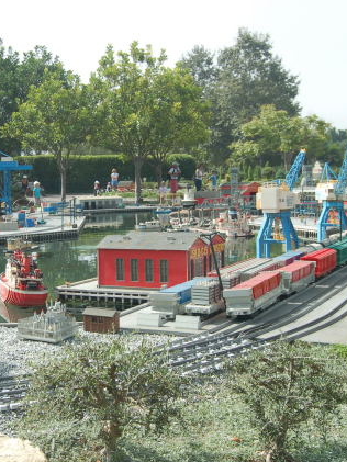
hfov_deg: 25.4
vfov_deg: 33.8
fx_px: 761
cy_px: 232
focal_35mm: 57
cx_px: 97
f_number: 6.3
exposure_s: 1/160
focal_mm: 26
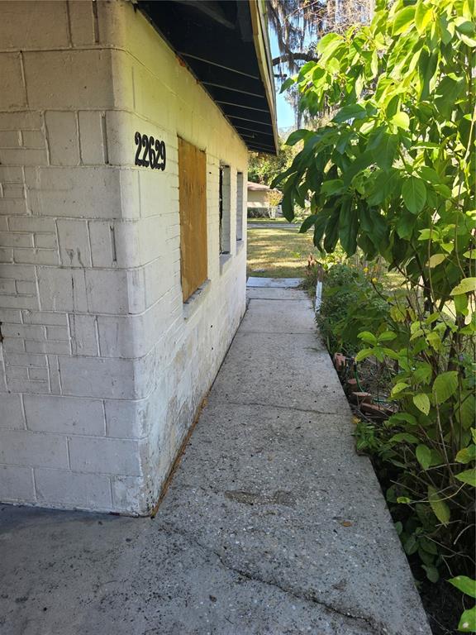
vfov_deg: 73.9
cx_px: 238
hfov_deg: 58.9
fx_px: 422
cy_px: 318
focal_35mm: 23
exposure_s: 1/359
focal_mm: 6.3
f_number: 1.7
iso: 50
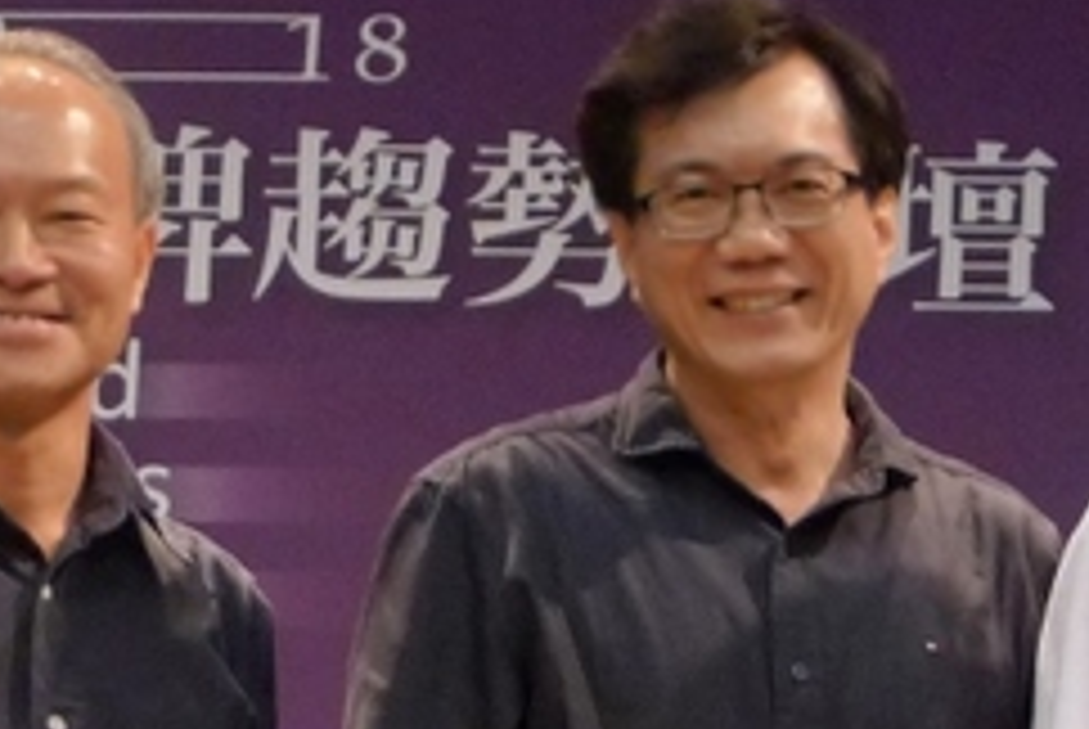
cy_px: 889
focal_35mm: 213
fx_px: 6451
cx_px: 1890
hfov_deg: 9.3
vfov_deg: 6.4
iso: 400
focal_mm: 9.2
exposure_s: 1/60
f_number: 2.5
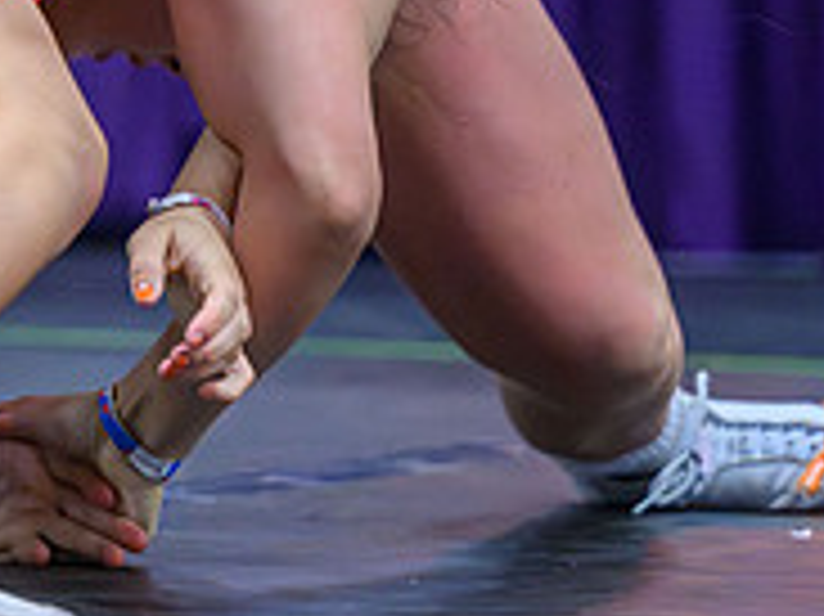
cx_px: 173
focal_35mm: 577
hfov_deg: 3.4
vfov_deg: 2.6
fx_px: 13726
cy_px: -117
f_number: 2.8
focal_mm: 145
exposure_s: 1/640
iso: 14400
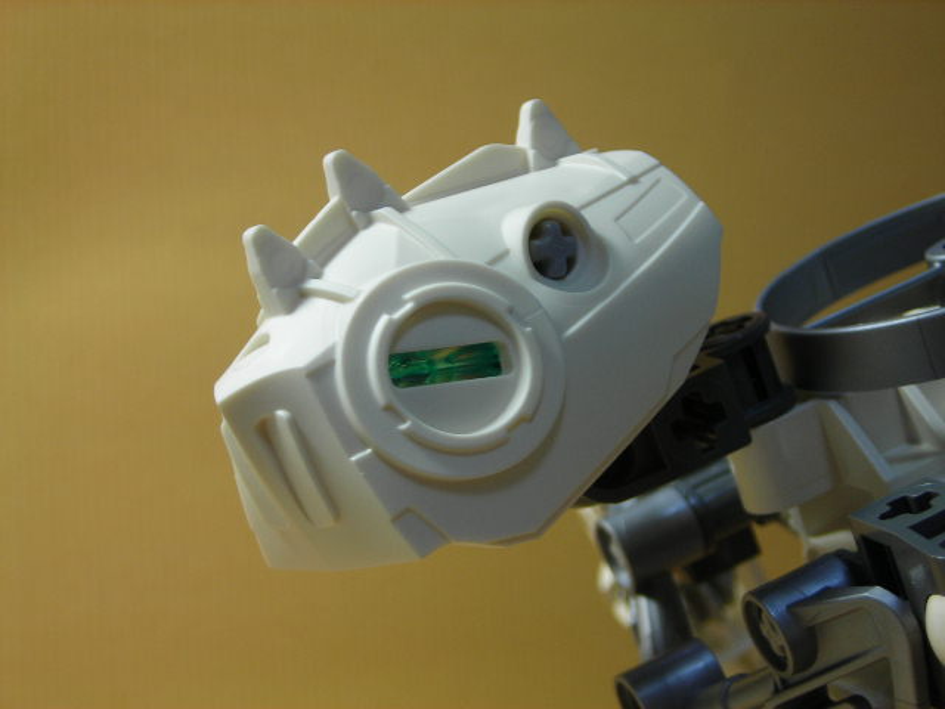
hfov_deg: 21.8
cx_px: 472
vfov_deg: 16.4
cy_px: 354
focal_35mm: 90
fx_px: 2457
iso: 50
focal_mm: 14.8
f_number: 4.6
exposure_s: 1/5.5
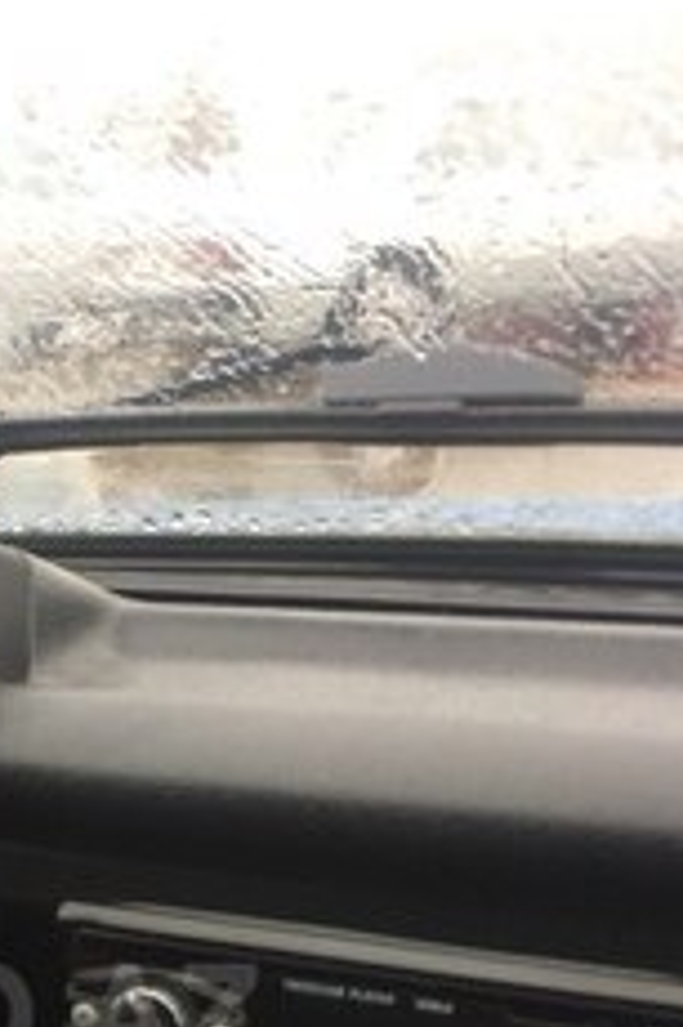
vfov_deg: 29.1
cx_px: -85
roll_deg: +5.8
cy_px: 1014
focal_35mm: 65
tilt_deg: -26.8
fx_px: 1852
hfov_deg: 19.9
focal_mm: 4.15
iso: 32
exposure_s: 1/50
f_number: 2.2
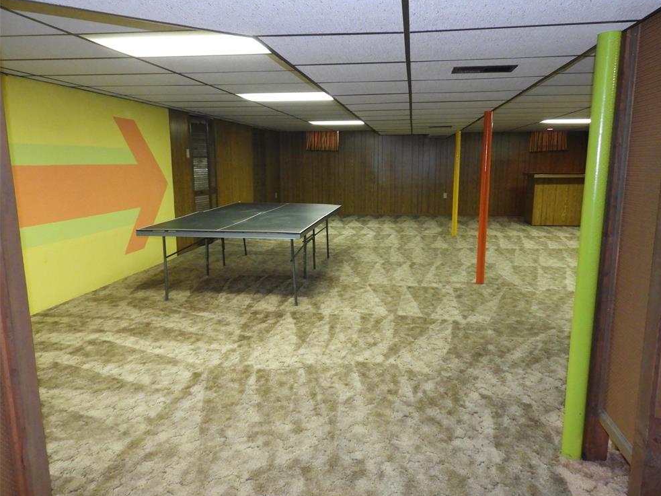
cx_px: 344
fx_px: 477
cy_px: 254
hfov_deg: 69.4
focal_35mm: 25
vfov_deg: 54.9
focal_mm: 4.3
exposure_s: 1/30
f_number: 3.3
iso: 720
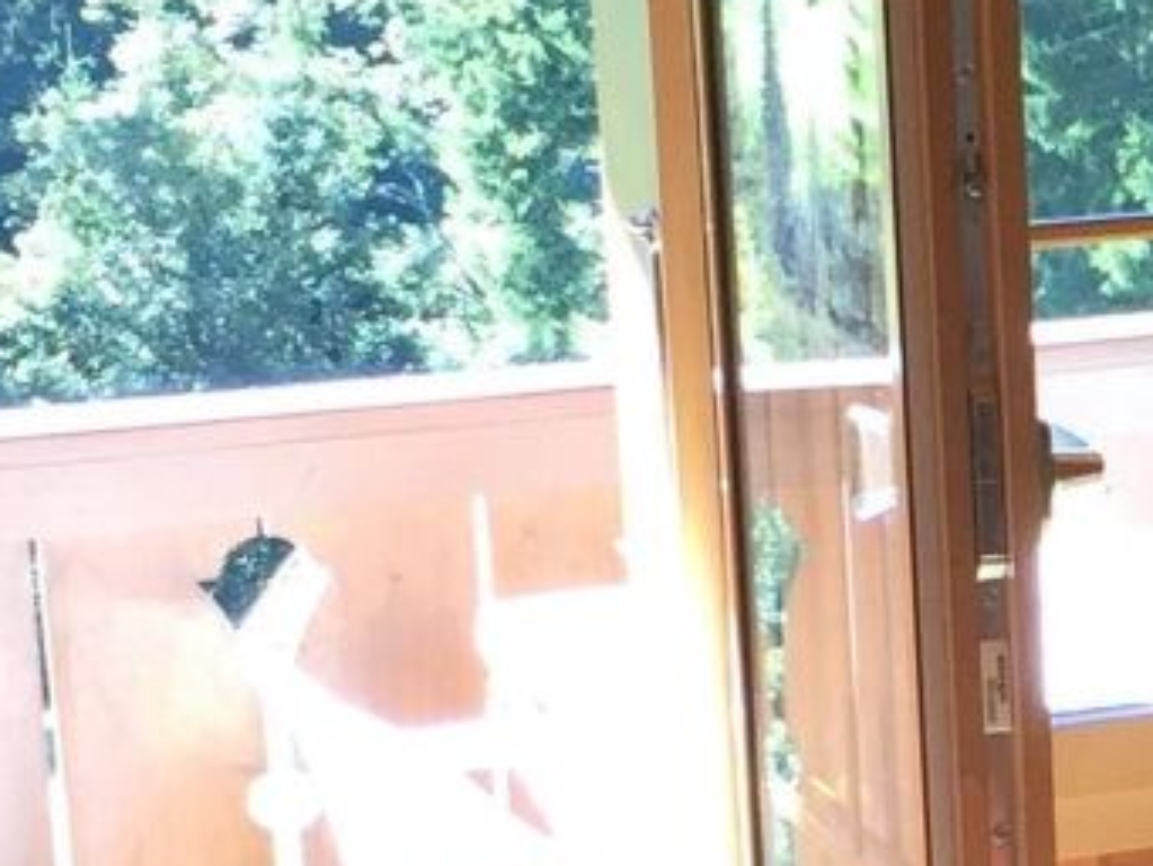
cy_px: 1011
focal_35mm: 174
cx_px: 2079
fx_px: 5798
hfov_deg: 10.7
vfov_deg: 8.5
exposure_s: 1/100
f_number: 2.2
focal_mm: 4.15
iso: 50
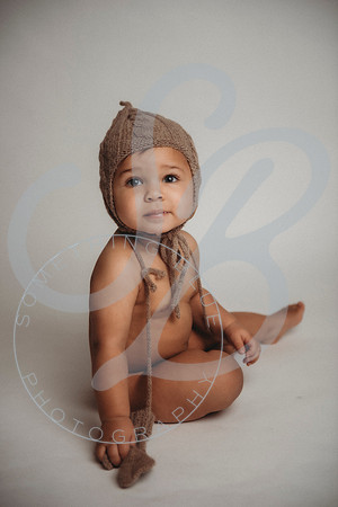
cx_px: 169
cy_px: 254
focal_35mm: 58
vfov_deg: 34.5
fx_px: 817
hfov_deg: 23.4
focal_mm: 58
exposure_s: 1/125
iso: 100
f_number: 2.8
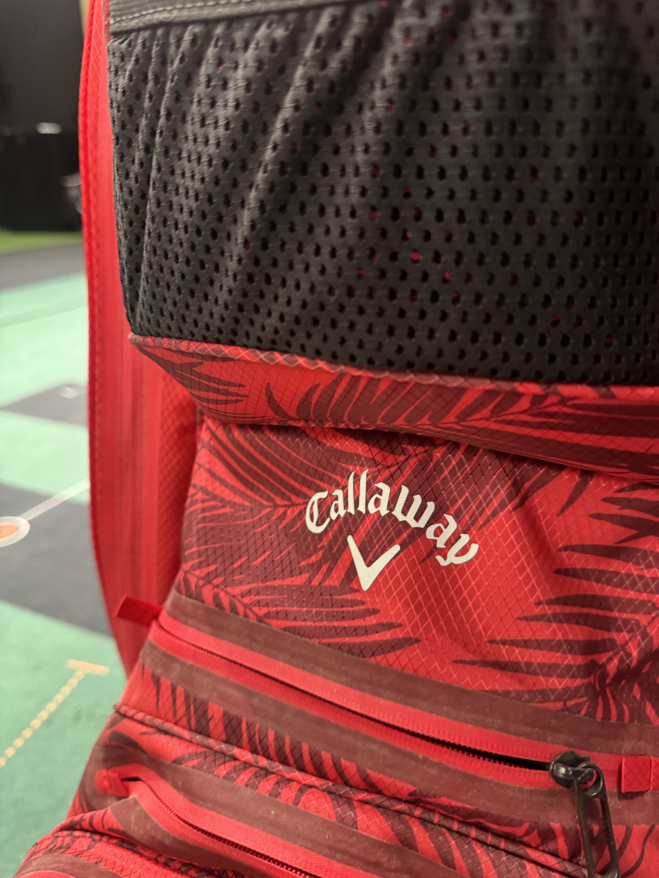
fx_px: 609
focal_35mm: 24
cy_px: 439
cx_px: 330
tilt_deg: -22.7
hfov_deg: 56.8
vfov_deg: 71.6
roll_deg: -0.7
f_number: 1.78
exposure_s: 1/50
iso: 320
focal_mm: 6.76
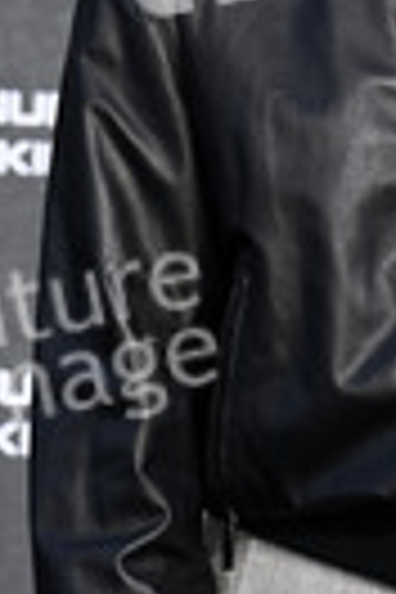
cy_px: 135
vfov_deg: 3.4
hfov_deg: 2.3
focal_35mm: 604
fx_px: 9965
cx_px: 477
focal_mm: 200
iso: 250
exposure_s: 1/250
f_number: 6.3
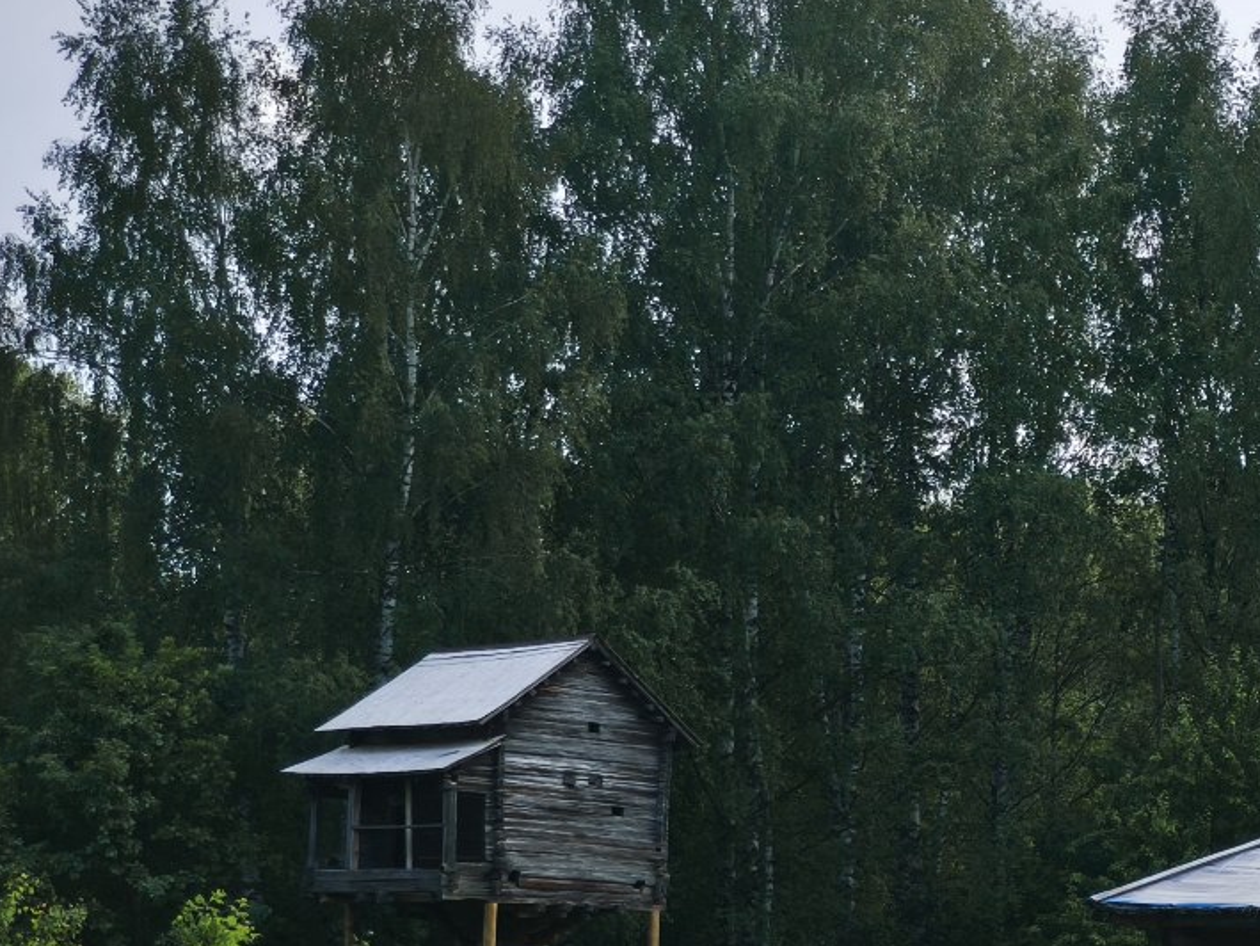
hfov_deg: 17.0
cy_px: 416
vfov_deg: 13.0
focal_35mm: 114
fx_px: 4150
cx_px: 1107
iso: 50
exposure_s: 1/623
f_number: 1.9
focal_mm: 7.1
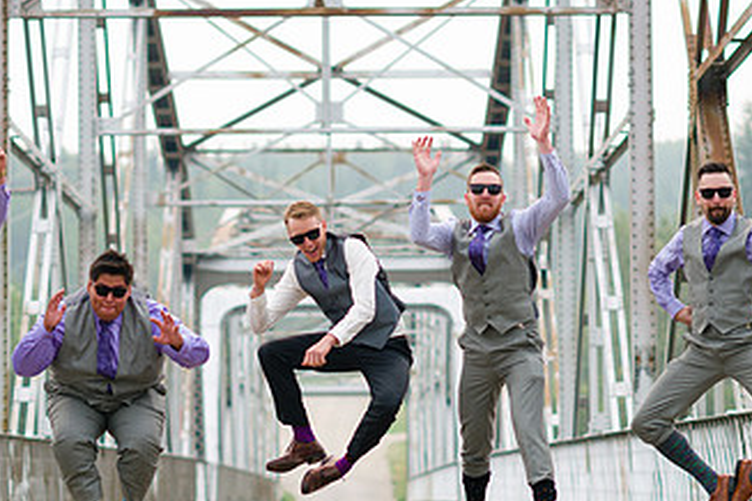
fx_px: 3196
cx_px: 343
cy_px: 286
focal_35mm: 153
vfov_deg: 9.0
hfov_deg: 13.4
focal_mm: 85
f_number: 2.5
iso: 400
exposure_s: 1/1600
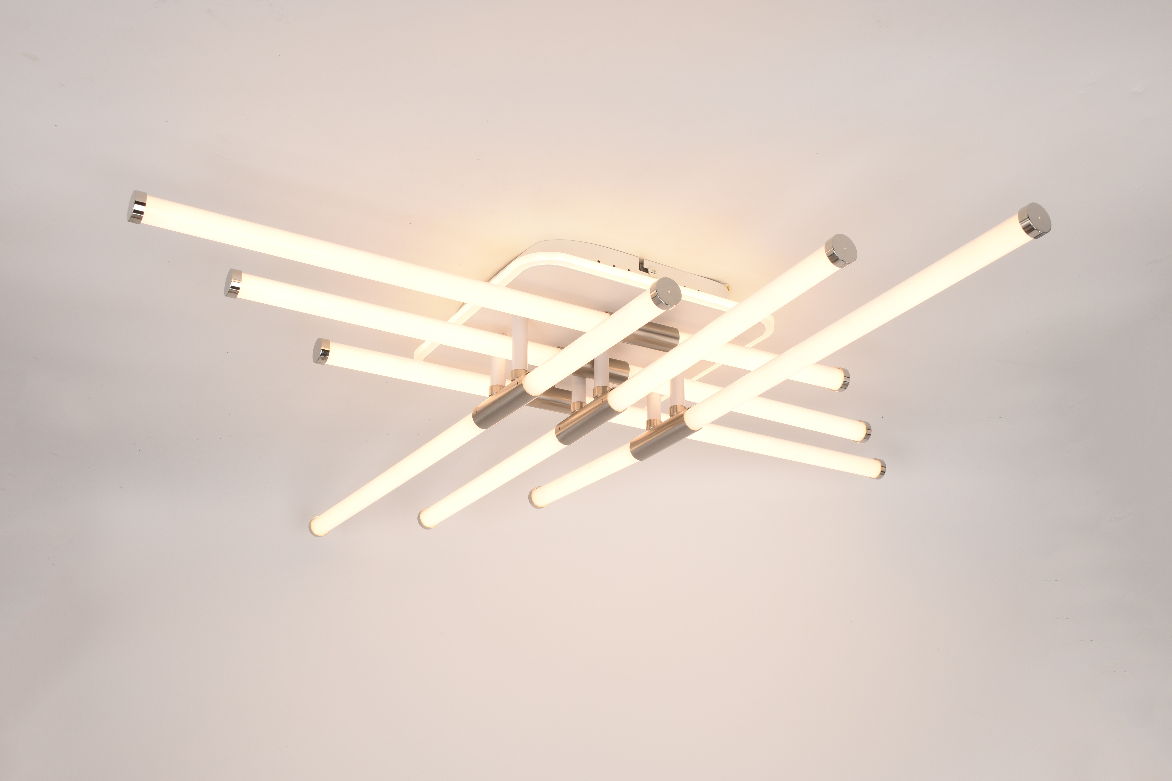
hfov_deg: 49.6
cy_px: 390
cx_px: 586
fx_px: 1270
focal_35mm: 39
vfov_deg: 34.2
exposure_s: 1/80
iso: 100
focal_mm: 26
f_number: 13
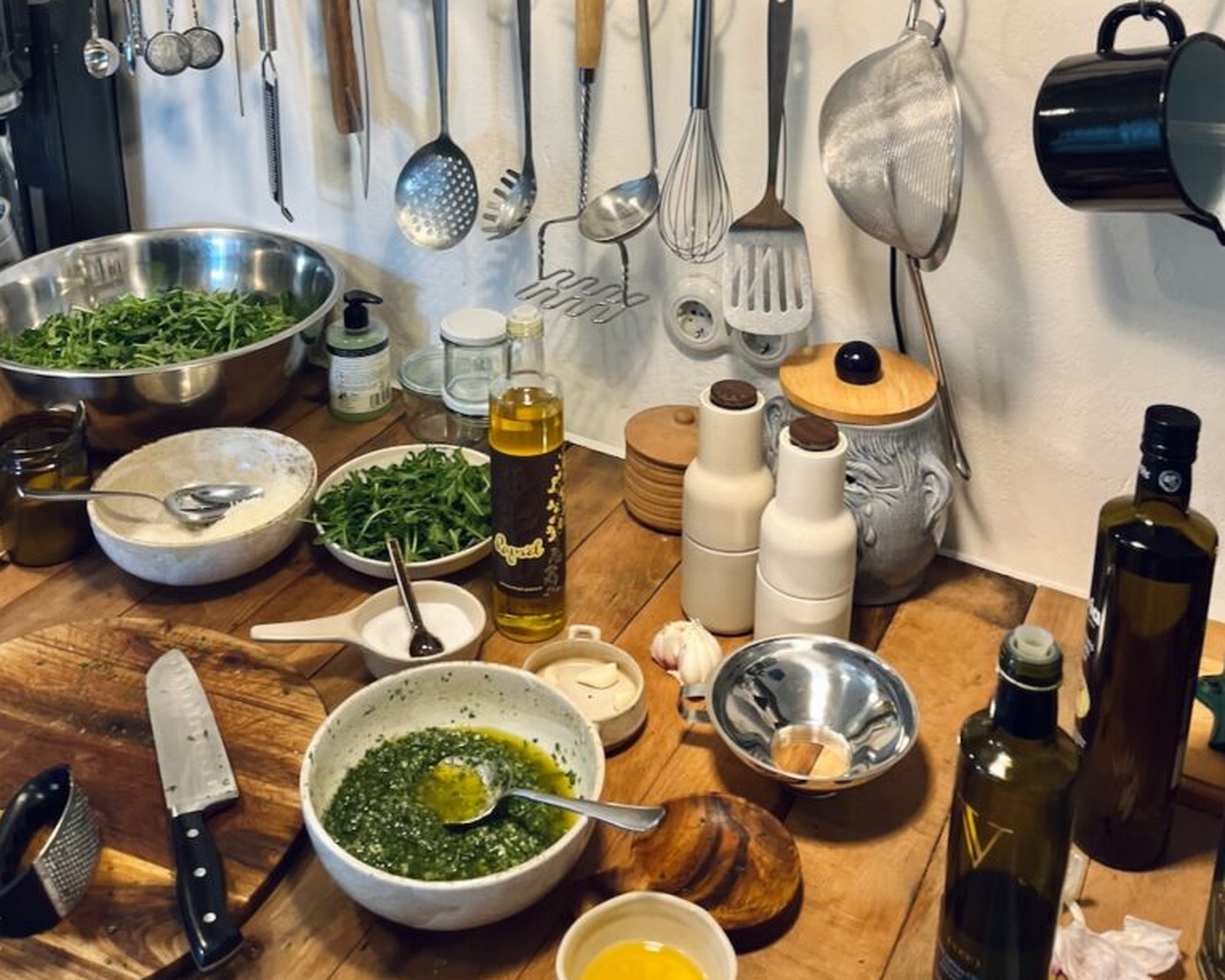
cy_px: 170
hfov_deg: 52.8
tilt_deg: -16.5
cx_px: 614
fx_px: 1233
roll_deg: -1.3
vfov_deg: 41.2
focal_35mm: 34
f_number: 1.6
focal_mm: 5.1
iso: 125
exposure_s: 1/100
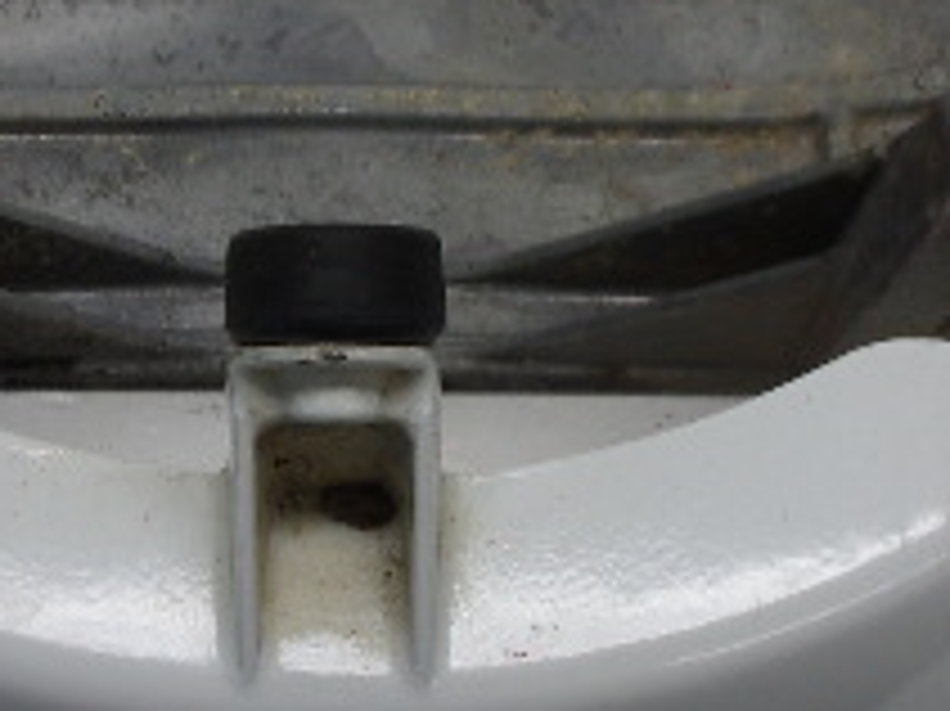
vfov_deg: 17.3
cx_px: 302
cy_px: 234
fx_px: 2331
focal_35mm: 85
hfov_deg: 22.9
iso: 80
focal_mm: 5.1
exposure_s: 1/40
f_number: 3.9
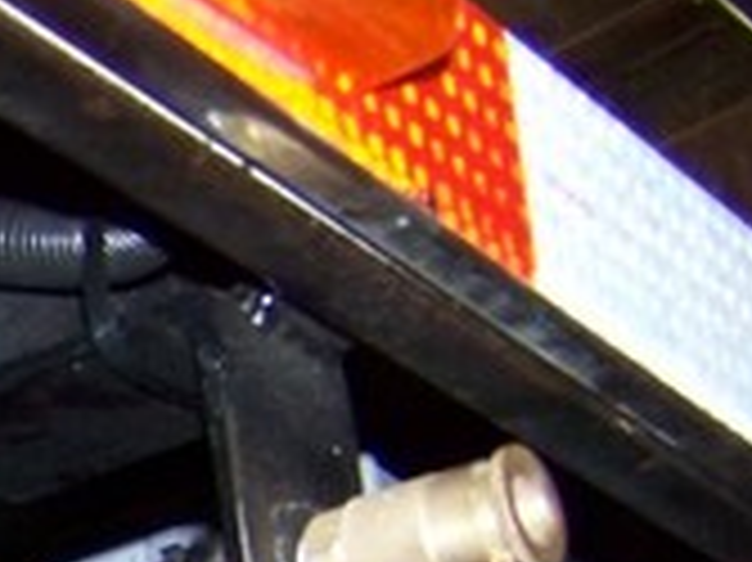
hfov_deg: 11.6
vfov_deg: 9.3
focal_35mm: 151
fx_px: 3278
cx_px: -815
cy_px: 1086
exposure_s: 1/30
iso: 200
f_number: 2.8
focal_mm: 5.85
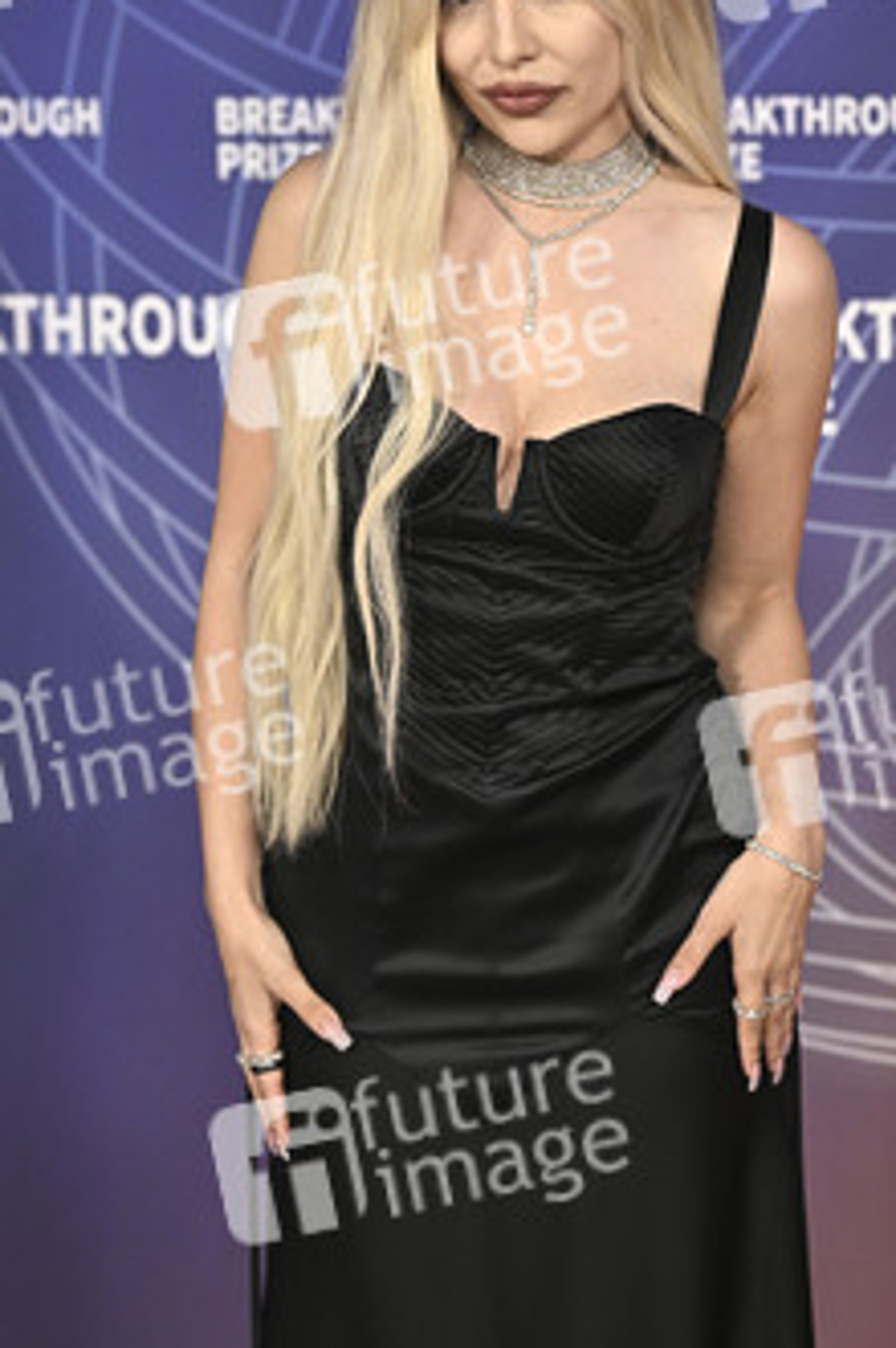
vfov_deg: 19.5
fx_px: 3928
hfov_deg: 13.0
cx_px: 538
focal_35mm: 105
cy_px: 538
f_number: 4
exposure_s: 1/320
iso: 2000
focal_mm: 87
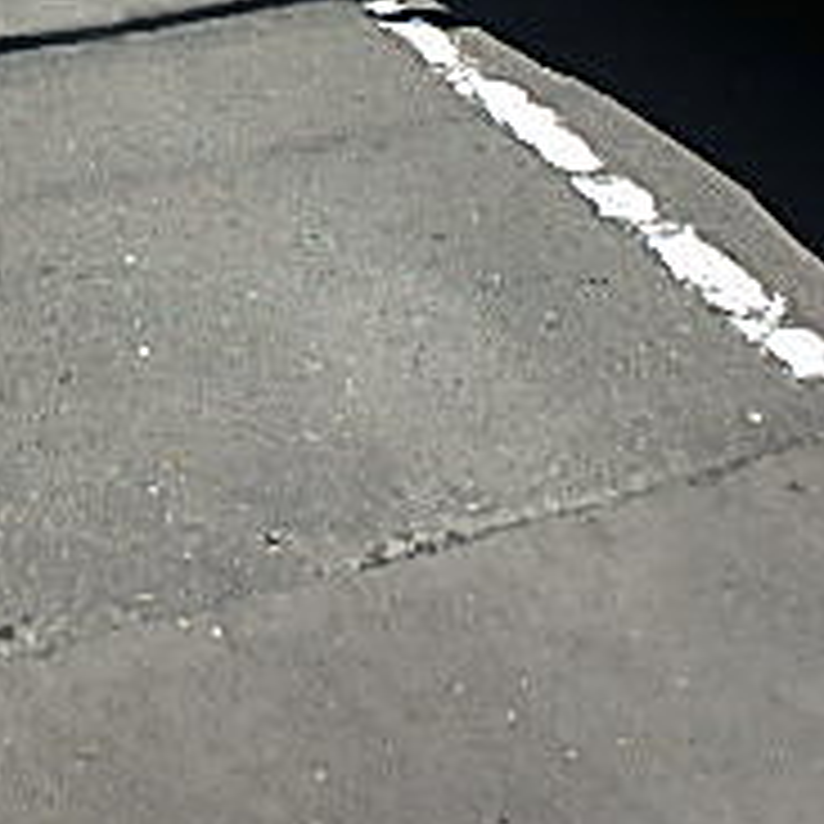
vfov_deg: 23.5
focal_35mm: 65
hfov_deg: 25.0
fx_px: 1751
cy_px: -234
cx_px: -32
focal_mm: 3.7
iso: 125
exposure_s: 1/800
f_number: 3.5
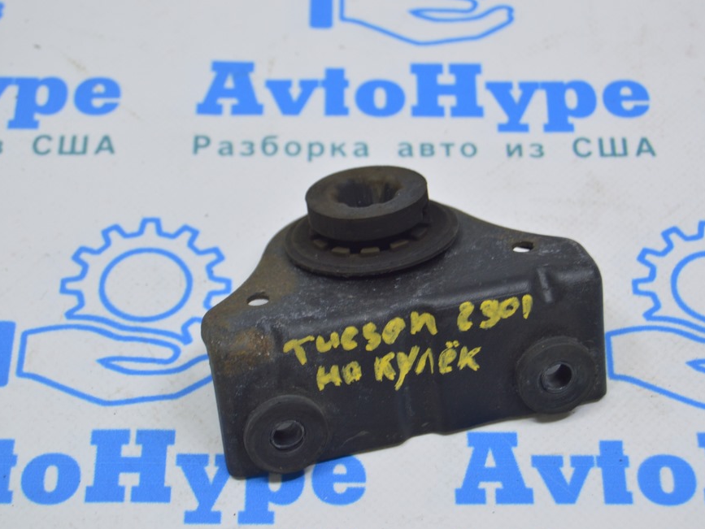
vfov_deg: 15.8
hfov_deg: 20.9
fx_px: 1906
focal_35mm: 94
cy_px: 257
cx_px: 372
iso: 400
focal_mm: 55
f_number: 5.6
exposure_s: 1/20
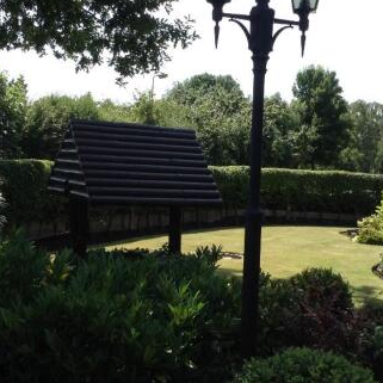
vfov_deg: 32.2
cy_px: 177
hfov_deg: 32.2
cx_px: 189
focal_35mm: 53
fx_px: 663
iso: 32
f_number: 2.4
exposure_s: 1/536
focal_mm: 3.3
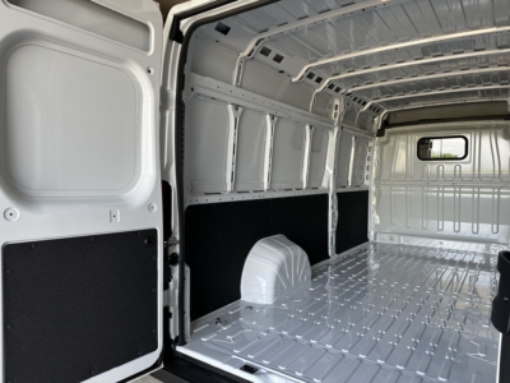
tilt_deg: -2.9
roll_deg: +2.0
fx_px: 354
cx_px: 255
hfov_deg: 71.6
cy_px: 192
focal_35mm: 24
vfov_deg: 56.8
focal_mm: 6.86
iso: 64
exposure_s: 1/121
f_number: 1.78
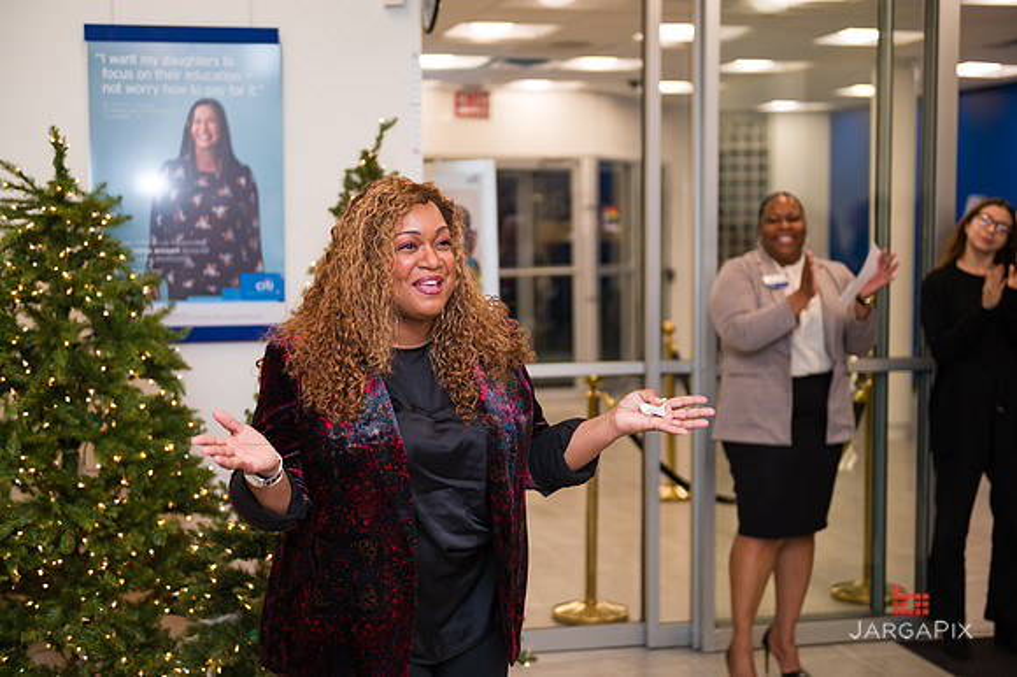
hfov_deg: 35.7
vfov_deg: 24.2
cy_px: 338
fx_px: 1581
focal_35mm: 56
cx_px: 508
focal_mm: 56
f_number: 3.2
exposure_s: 1/200
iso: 400
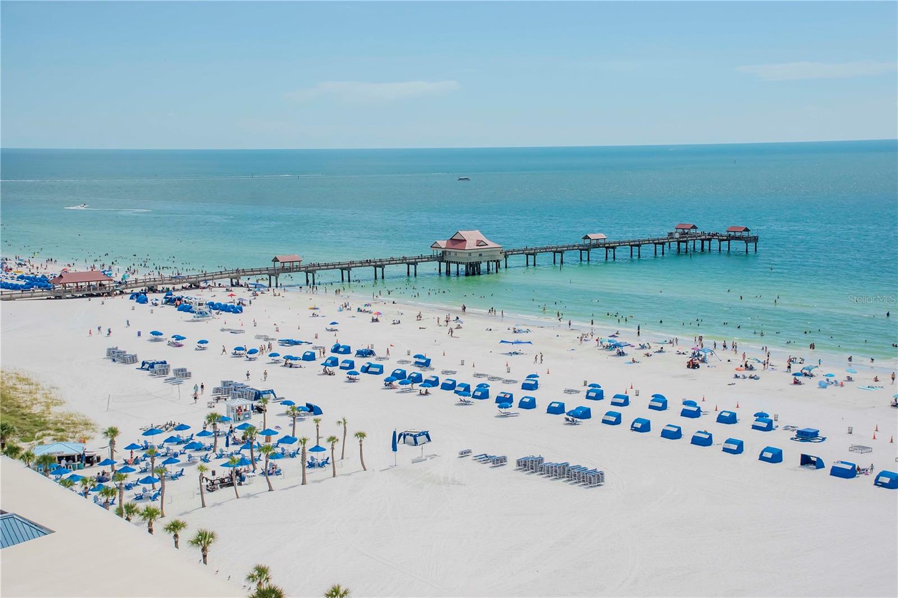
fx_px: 1197
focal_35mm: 48
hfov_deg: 41.1
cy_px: 299
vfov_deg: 28.1
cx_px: 449
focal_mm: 32
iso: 800
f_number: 5.6
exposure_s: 1/4000
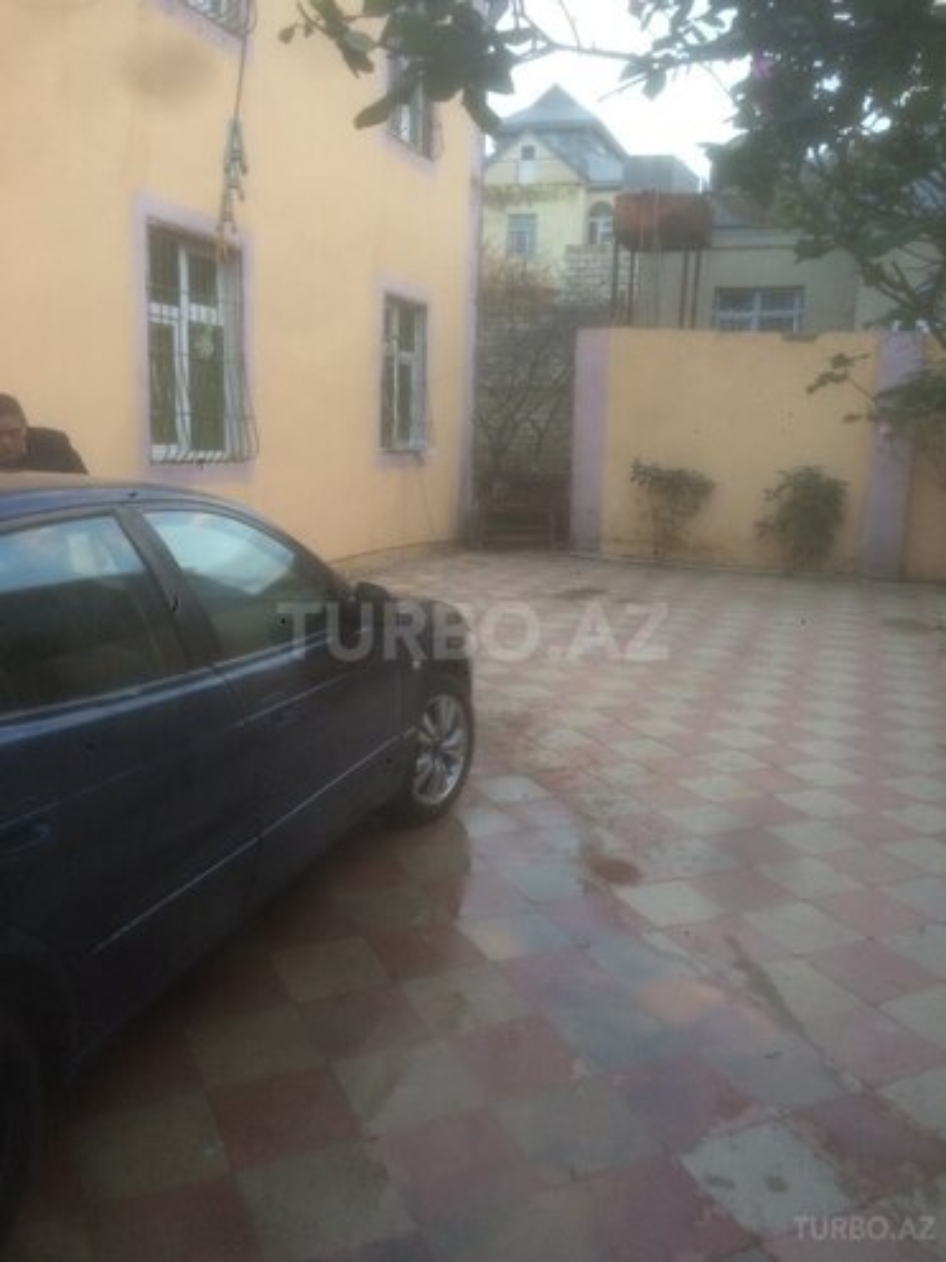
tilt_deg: -13.3
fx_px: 1057
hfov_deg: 48.2
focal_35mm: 29
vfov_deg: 61.7
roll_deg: -0.1
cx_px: 473
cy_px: 631
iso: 50
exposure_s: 1/33
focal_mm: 4.15
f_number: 2.2
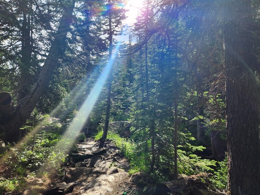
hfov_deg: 73.9
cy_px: 98
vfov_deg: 58.9
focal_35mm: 23
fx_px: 173
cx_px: 130
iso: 20
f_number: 1.8
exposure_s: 1/829
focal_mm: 5.4
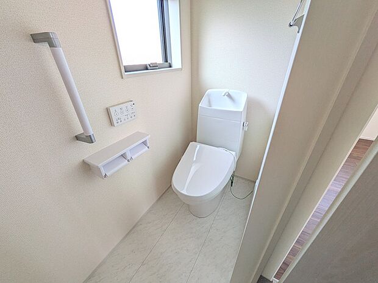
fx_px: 153
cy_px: 142
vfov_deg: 85.7
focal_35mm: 14
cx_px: 189
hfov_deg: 102.1
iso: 57
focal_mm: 1.83
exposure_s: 1/120
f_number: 2.2
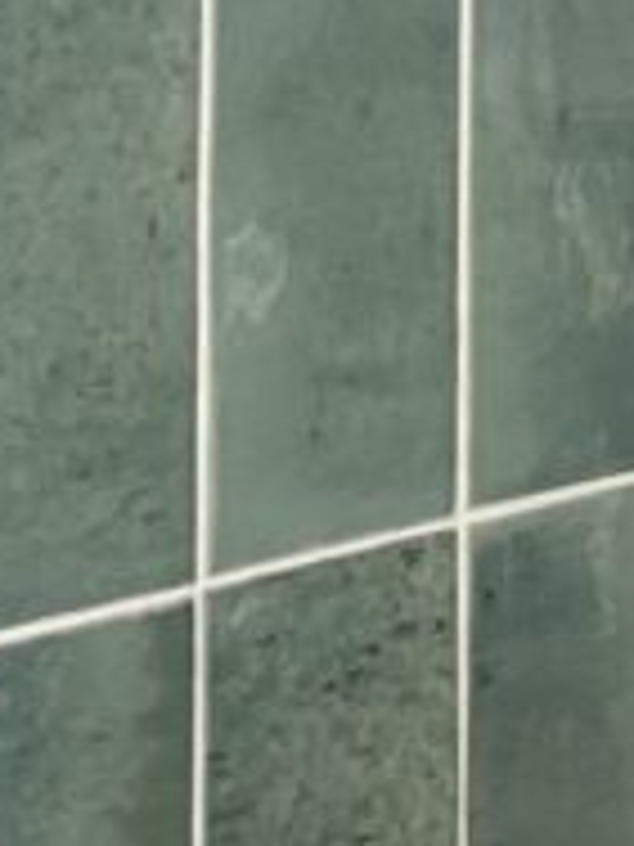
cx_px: 1740
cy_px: -482
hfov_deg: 8.0
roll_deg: +0.6
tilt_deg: +2.7
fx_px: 4054
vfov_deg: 11.4
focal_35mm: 166
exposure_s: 1/37
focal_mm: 5.7
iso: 640
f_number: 1.5
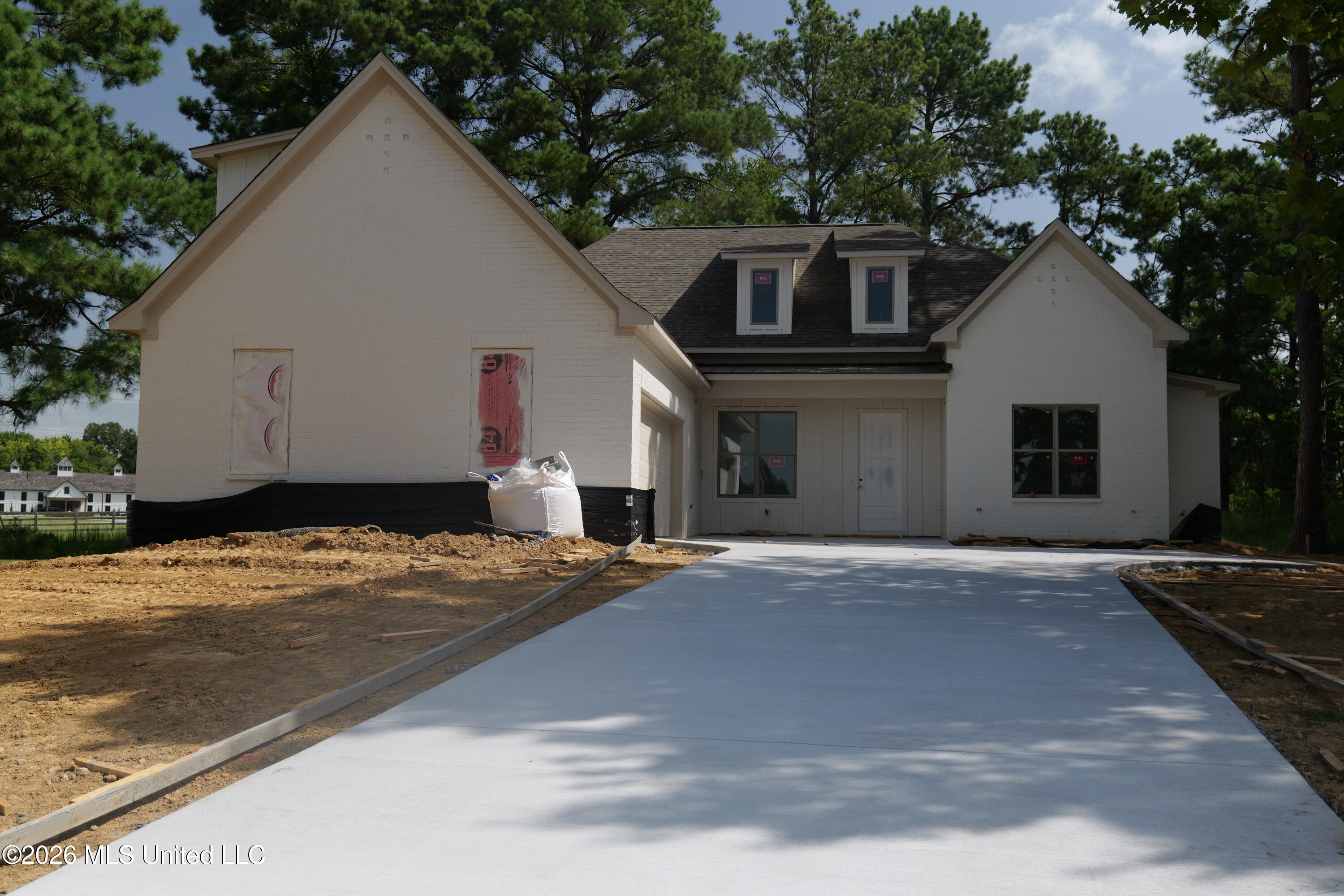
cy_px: 448
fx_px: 1269
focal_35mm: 34
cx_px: 672
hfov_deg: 55.8
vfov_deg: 38.9
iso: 800
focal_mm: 34
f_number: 4.4
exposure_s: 1/3200
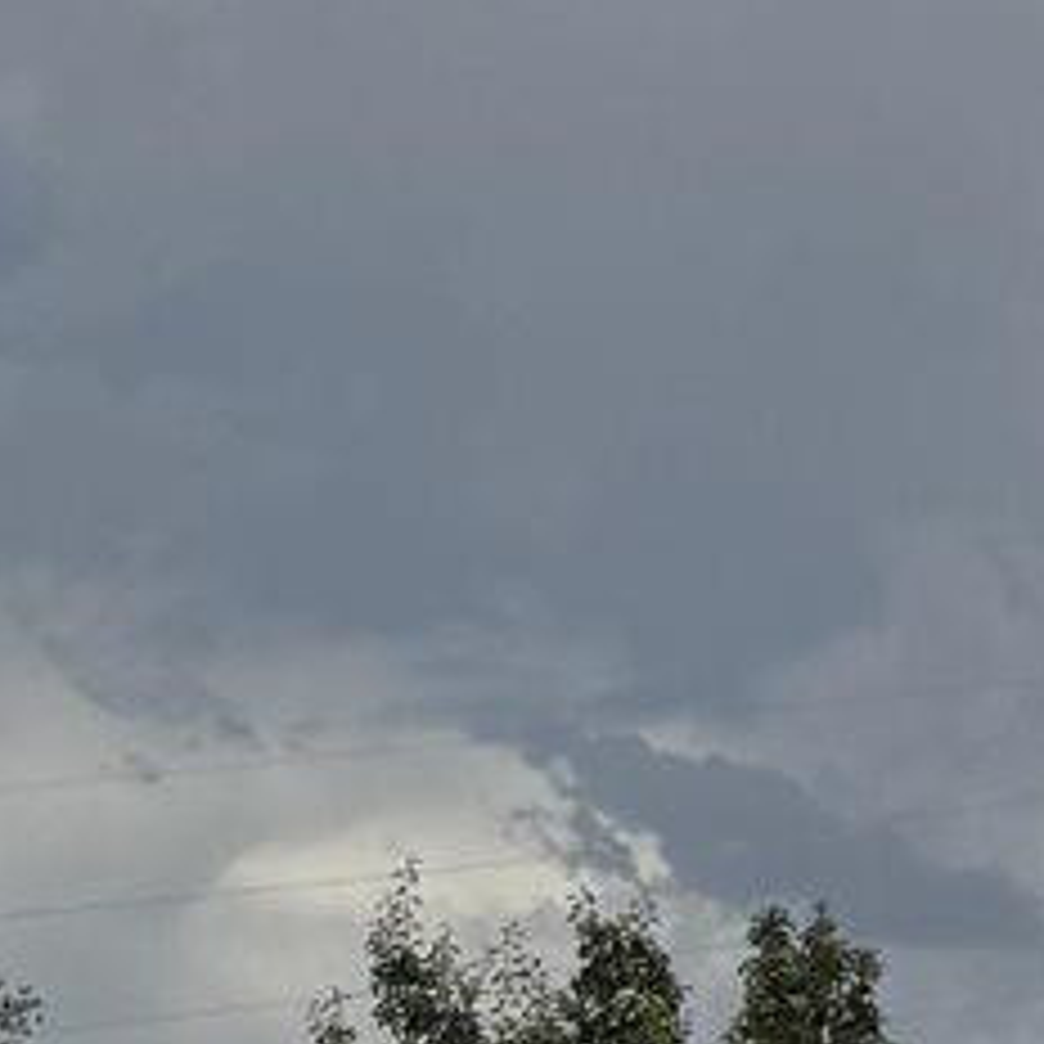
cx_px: 63
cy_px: 1274
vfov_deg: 8.2
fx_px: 7200
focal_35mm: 211
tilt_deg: +7.0
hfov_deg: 8.3
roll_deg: -1.7
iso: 80
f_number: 1.78
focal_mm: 6.76
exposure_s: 1/12346
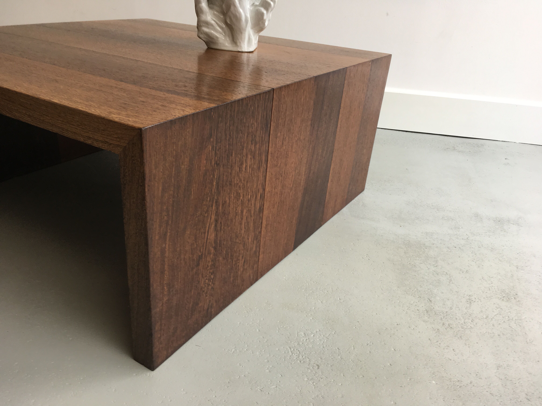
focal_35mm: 29
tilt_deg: -27.4
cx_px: 271
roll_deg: -4.3
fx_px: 454
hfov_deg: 61.7
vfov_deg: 48.2
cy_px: 203
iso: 32
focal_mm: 4.15
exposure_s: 1/50
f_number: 2.2
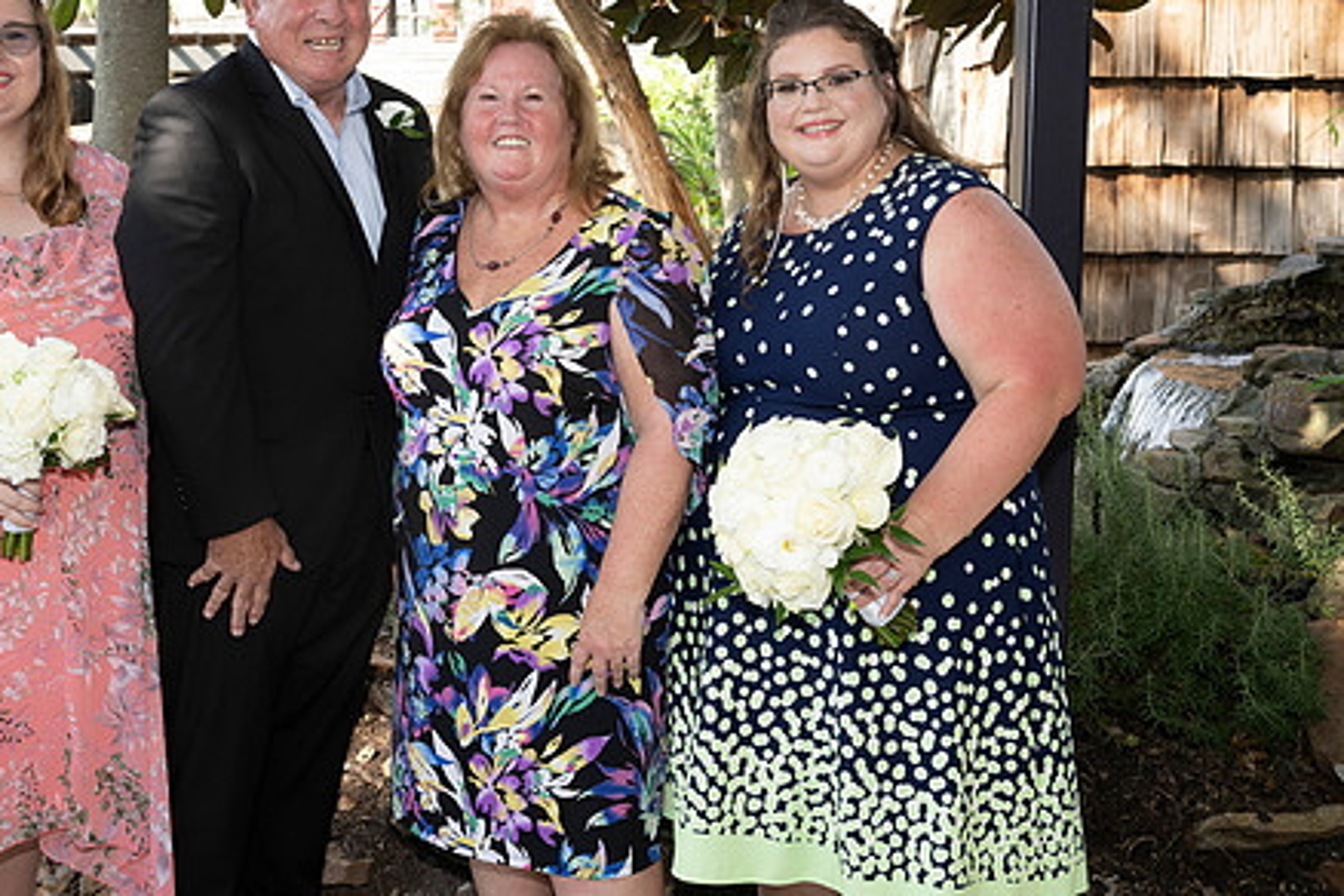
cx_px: 500
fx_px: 1680
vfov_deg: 29.7
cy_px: 321
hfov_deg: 43.3
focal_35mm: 45
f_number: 6.3
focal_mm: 34
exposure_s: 1/160
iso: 400
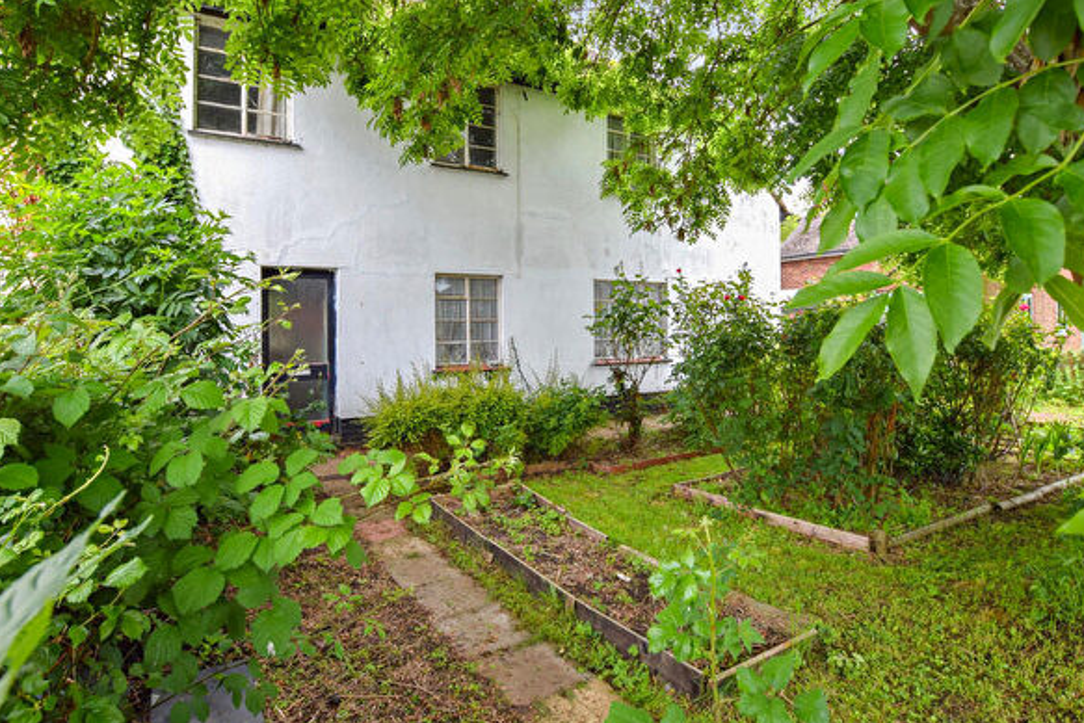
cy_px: 326
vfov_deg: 67.3
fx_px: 542
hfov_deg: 90.0
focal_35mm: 18
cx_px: 539
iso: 100
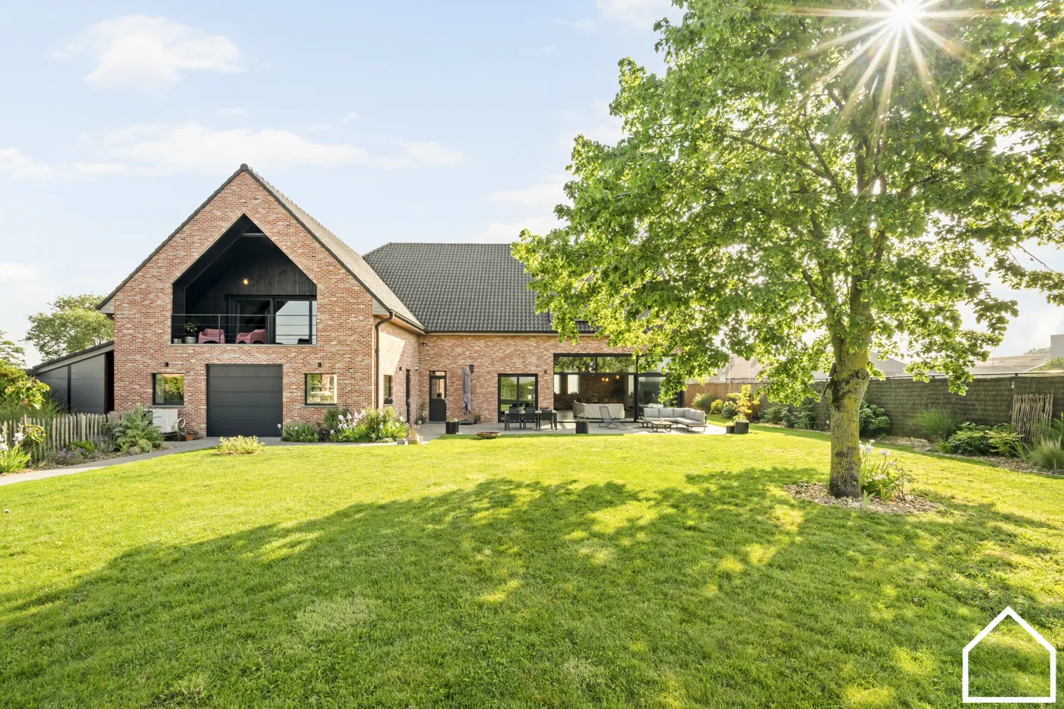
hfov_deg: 104.3
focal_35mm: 14
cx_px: 532
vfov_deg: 81.2
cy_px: 354
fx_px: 414
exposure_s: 1/20
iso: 160
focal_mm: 14
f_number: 20
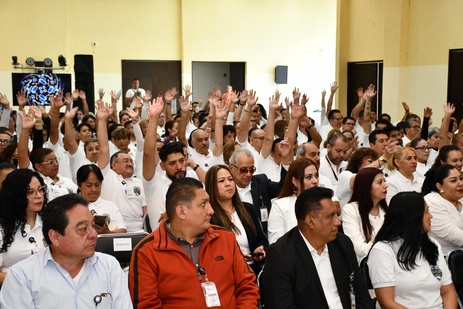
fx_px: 772
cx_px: 232
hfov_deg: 33.4
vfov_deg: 22.6
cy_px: 154
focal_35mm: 60
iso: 720
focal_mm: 40
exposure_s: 1/60
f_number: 4.5
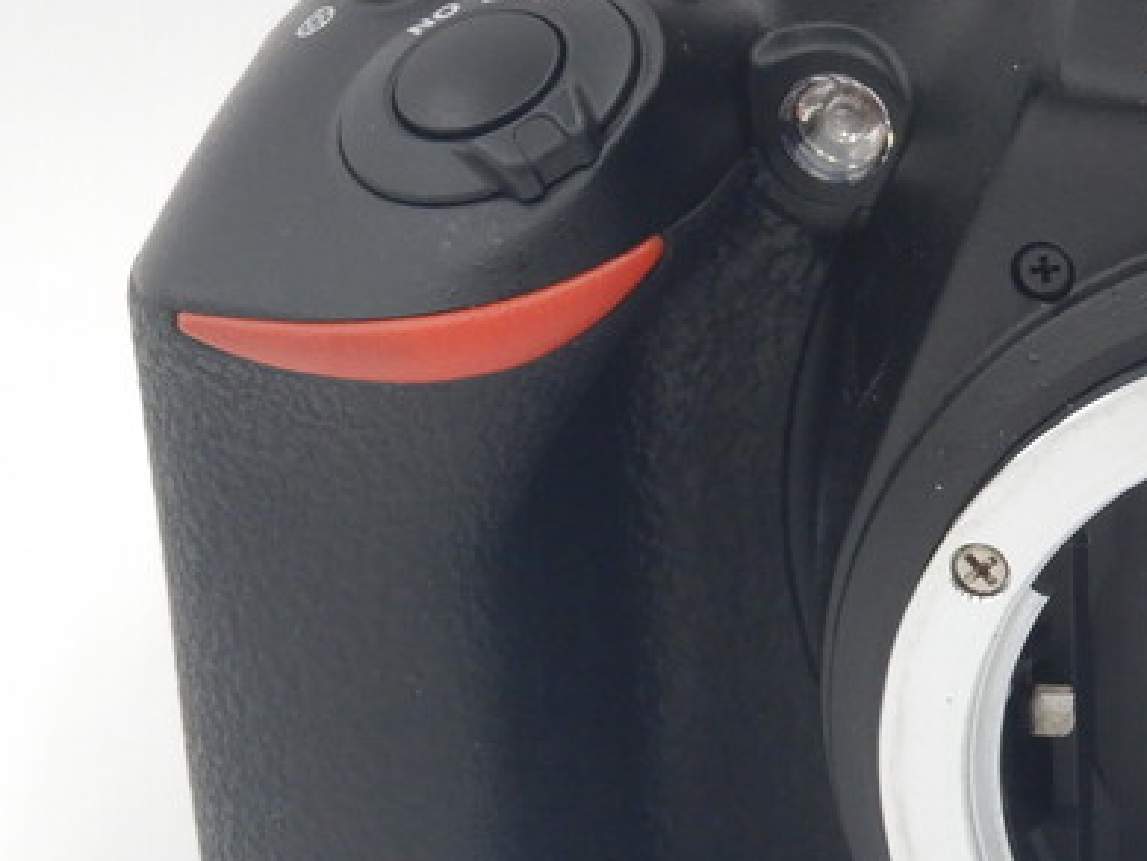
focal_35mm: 114
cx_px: 1112
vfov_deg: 13.0
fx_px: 3779
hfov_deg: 16.9
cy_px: 531
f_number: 4.2
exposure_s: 1/30
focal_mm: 6.6
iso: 180
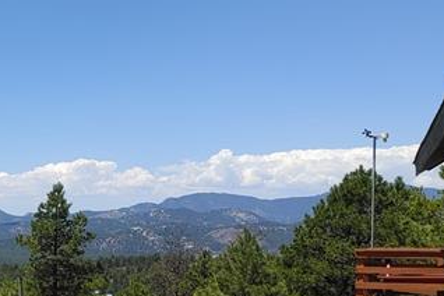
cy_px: 260
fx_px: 1073
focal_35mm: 87
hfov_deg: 20.6
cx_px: -183
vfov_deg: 15.5
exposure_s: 1/2500
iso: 50
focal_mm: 5.58
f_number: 1.8
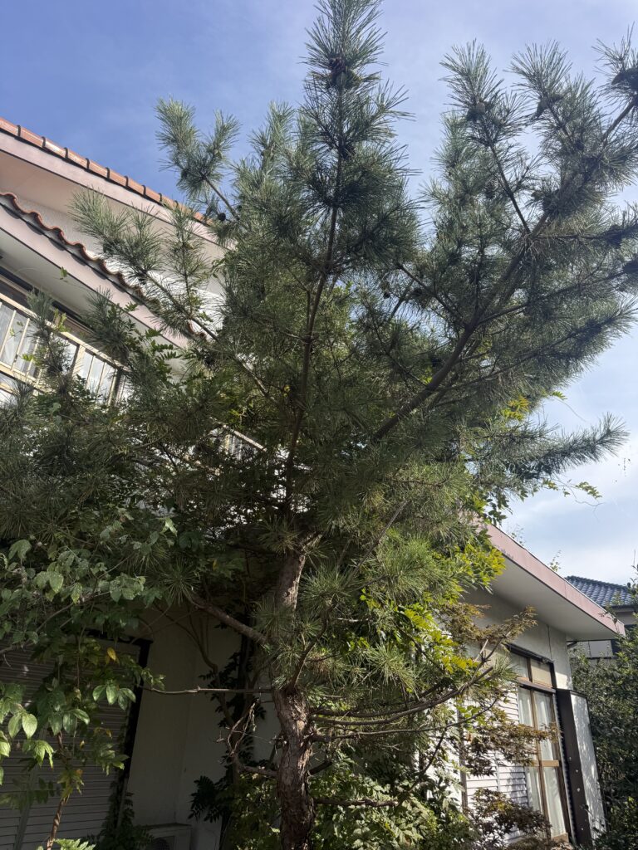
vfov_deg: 71.6
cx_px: 319
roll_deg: -2.0
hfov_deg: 56.8
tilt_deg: +26.7
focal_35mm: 24
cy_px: 425
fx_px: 590
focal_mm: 6.76
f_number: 1.78
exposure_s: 1/1949
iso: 100
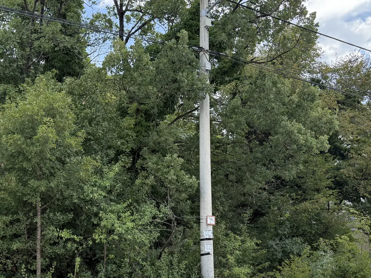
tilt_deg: +8.8
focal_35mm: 41
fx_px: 439
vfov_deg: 34.9
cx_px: 150
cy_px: 182
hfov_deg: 45.5
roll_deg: +0.0
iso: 100
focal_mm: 6.76
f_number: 1.78
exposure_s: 1/1091
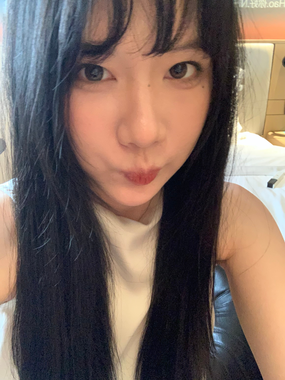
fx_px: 351
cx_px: 142
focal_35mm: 32
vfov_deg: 56.8
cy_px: 190
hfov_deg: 44.2
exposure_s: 1/23
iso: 640
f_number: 2.2
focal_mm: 2.87
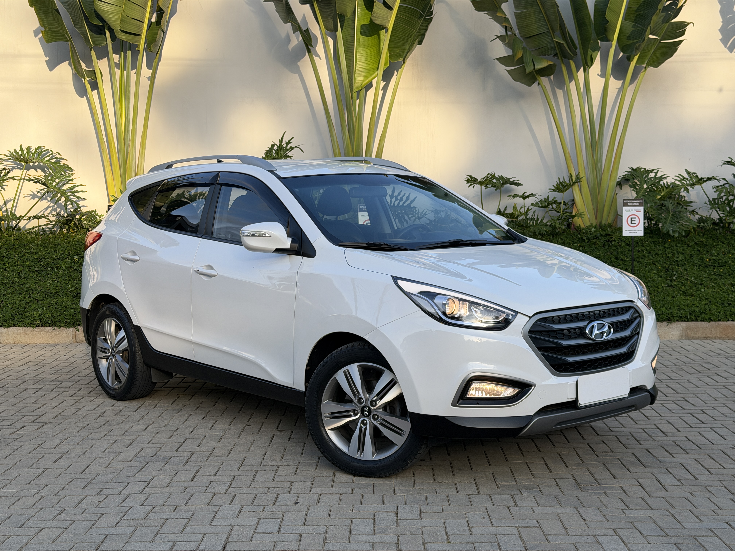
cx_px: 368
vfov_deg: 30.3
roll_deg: +1.5
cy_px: 276
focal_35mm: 48
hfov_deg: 39.7
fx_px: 1019
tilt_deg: -0.6
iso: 64
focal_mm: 6.76
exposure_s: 1/917
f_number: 1.78
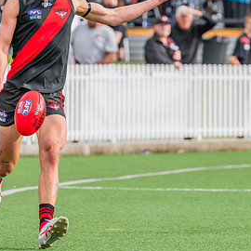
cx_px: 55
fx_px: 4889
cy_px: 102
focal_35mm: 596
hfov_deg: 2.9
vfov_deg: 2.9
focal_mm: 310
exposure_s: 1/1250
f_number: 7.1
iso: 800
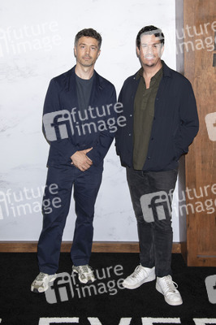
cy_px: 162
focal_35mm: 40
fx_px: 361
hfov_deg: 33.3
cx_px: 108
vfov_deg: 48.5
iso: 640
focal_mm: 40
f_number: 5
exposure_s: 1/200
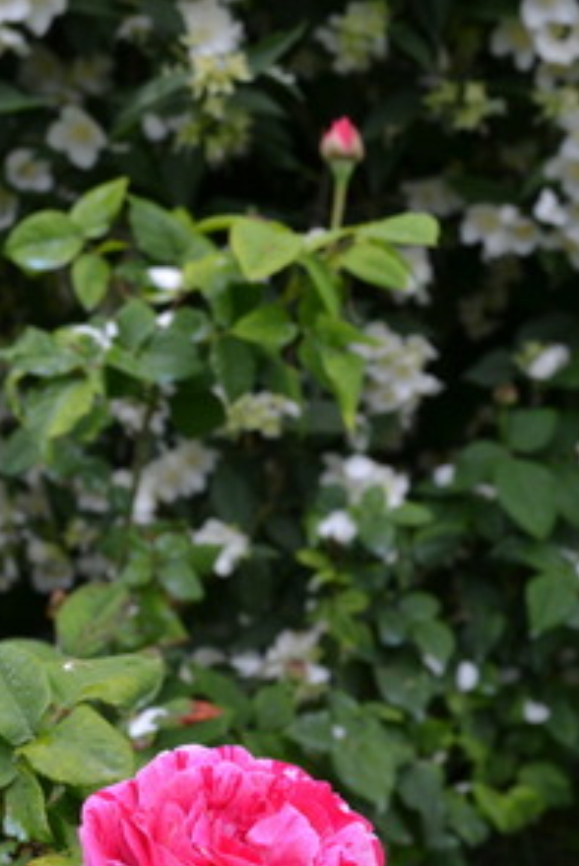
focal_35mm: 72
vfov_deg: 28.0
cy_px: 559
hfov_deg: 19.1
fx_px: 1725
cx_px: 288
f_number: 8
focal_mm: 35
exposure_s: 1/80
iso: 400
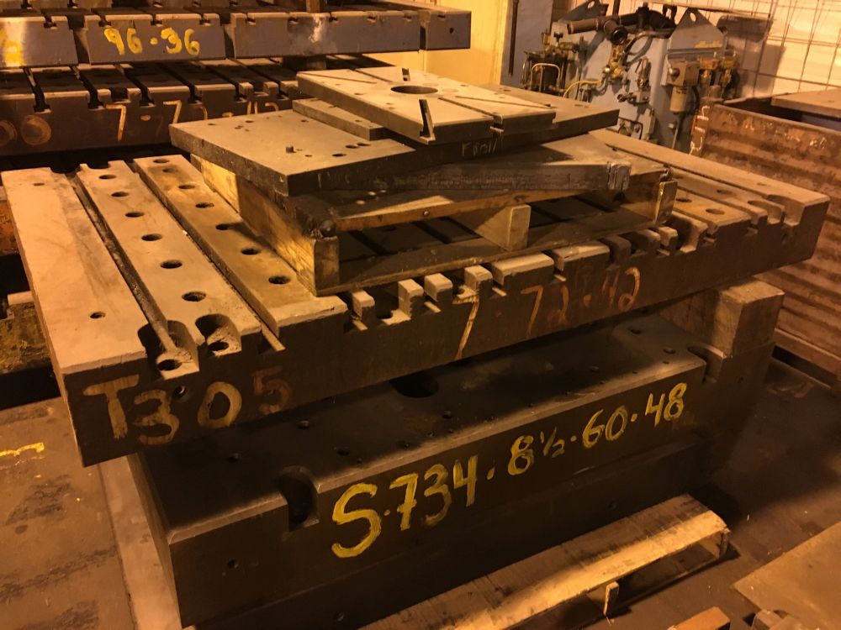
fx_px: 705
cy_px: 315
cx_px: 420
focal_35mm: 29
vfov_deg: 48.2
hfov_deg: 61.7
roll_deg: -1.1
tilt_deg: -24.9
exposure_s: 1/15
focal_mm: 4.15
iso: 400
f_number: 2.2
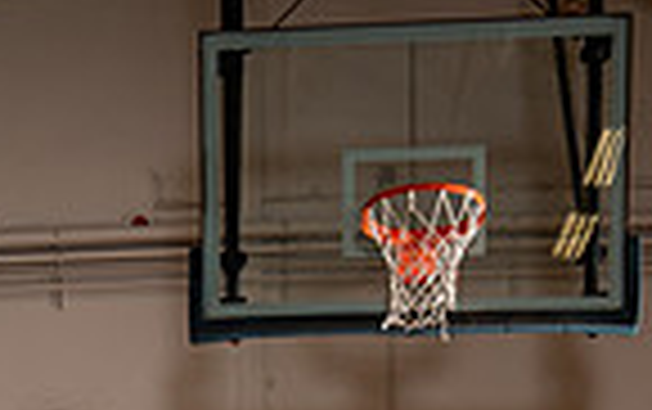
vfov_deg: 12.9
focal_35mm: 76
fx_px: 1352
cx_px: 180
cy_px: 1000
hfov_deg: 26.8
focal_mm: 24
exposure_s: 1/250
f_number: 8
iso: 320
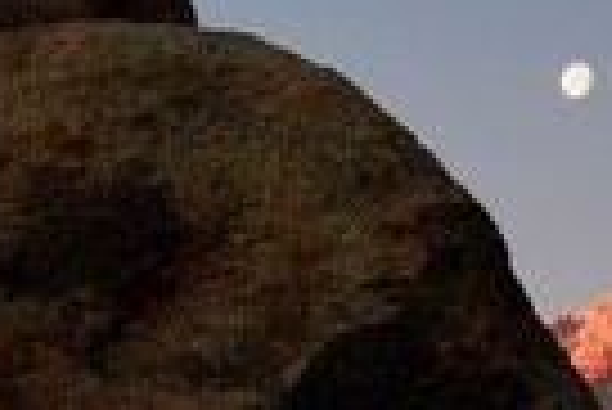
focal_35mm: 212
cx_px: 904
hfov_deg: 9.4
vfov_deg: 6.3
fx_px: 3608
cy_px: -360
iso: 100
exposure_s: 1/80
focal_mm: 37
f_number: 7.1
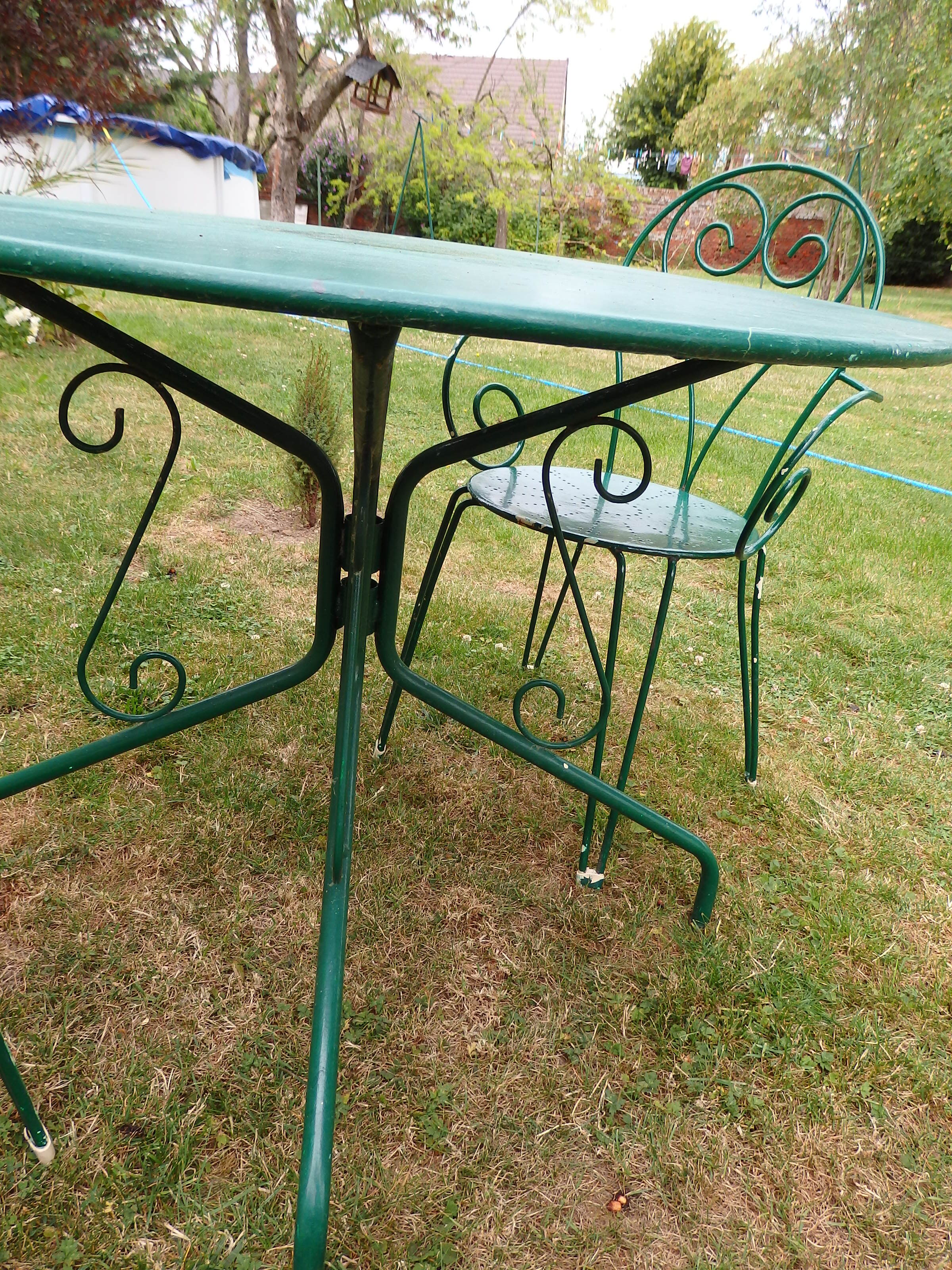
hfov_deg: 54.9
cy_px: 635
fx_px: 917
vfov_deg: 69.4
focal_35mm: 25
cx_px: 476
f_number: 3
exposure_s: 1/100
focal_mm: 4.5
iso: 125
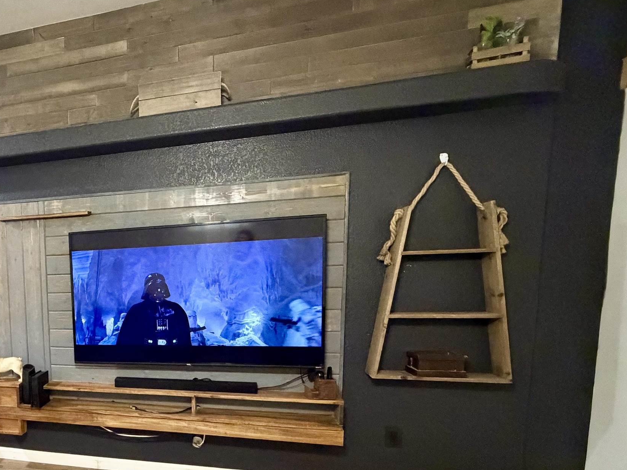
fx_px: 471
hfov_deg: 58.9
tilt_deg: -7.1
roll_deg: +2.7
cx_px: 80
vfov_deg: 51.8
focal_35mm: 26
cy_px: 322
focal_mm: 2.22
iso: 1000
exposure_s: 1/60
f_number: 2.2
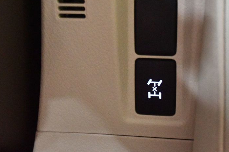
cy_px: 65
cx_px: 150
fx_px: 420
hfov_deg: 30.3
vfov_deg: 20.6
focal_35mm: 66
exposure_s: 1/40
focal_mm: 30
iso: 12800
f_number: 4.5
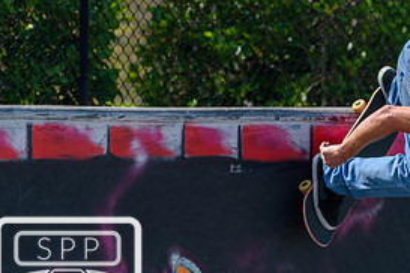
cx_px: 384
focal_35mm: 446
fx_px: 5079
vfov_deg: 3.1
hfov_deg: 4.6
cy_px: 227
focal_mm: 140
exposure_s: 1/2000
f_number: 5.6
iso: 280
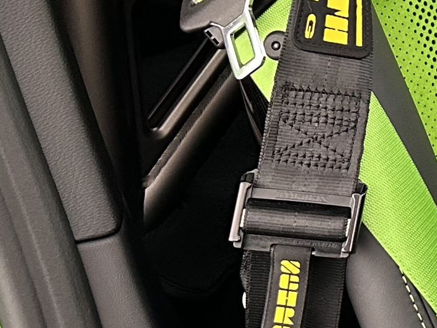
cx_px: 796
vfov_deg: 12.3
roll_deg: +1.0
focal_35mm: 116
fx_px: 1465
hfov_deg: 14.7
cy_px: -113
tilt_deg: -17.9
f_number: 1.78
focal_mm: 6.86
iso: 400
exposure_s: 1/50
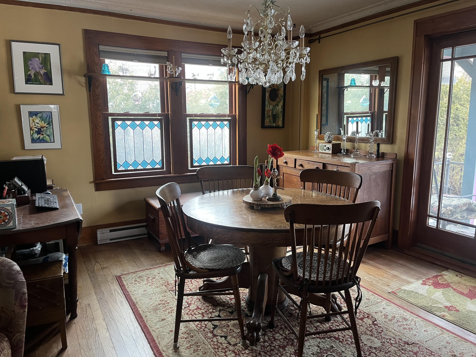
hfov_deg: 67.3
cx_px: 238
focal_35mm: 26
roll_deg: +0.0
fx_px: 358
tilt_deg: -10.7
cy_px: 178
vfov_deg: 53.1
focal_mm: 5.1
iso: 200
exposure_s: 1/60
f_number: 1.6
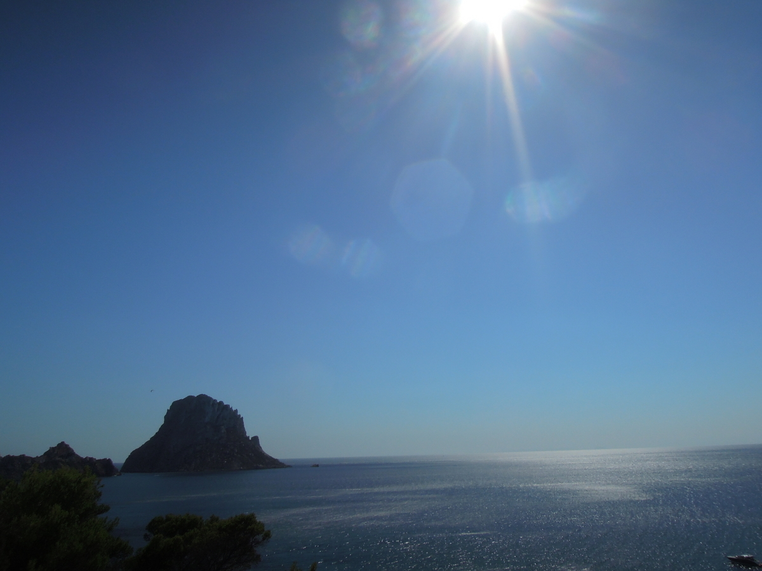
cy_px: 286
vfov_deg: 56.8
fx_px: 528
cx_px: 381
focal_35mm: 24
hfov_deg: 71.6
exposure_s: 1/1250
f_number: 8
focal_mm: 4.3
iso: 160
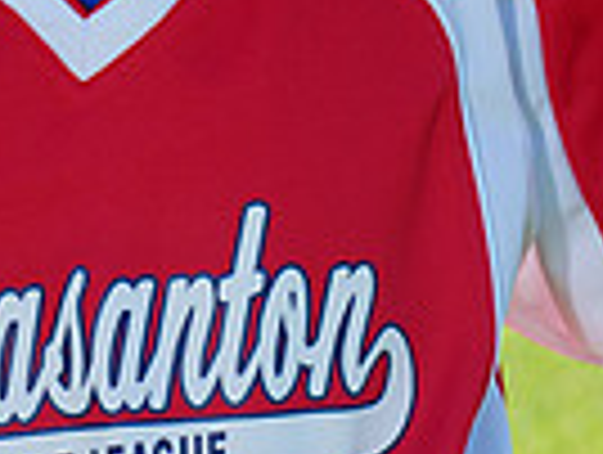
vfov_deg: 1.8
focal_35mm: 819
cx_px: 189
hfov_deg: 2.4
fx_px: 14292
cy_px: -267
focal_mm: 197
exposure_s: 1/200
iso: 200
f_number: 10
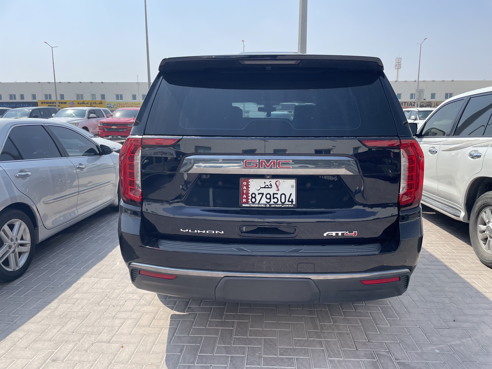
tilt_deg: -6.7
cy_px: 184
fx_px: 370
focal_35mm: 26
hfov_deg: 67.3
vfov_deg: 53.1
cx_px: 246
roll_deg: -0.2
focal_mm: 4.2
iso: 32
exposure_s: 1/2506
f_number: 1.6
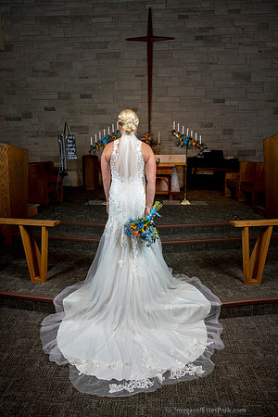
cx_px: 139
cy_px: 208
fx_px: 278
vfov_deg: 73.7
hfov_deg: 53.1
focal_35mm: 24
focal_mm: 24
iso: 200
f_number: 5
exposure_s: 1/100
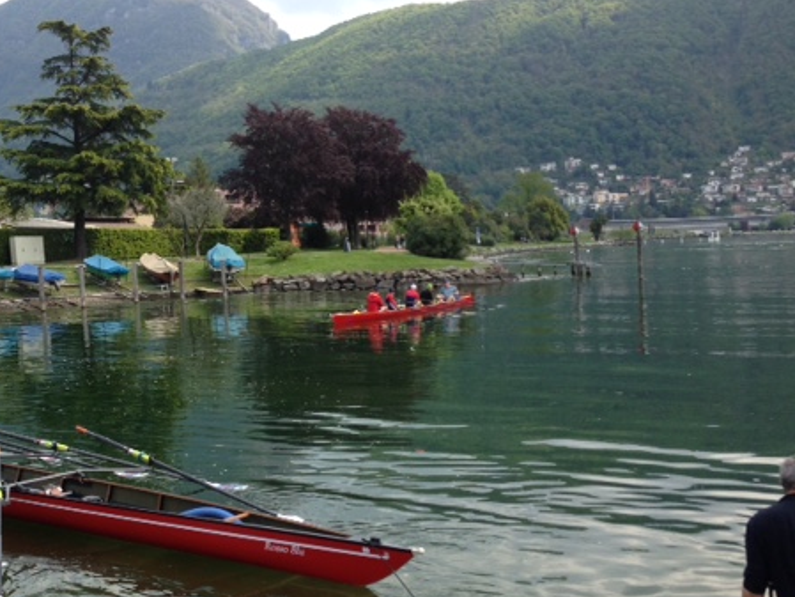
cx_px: 259
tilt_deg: -4.8
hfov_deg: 39.9
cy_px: 308
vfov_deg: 30.9
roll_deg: +3.0
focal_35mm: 47
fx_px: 1080
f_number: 2.4
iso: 50
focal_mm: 4.12
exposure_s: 1/753
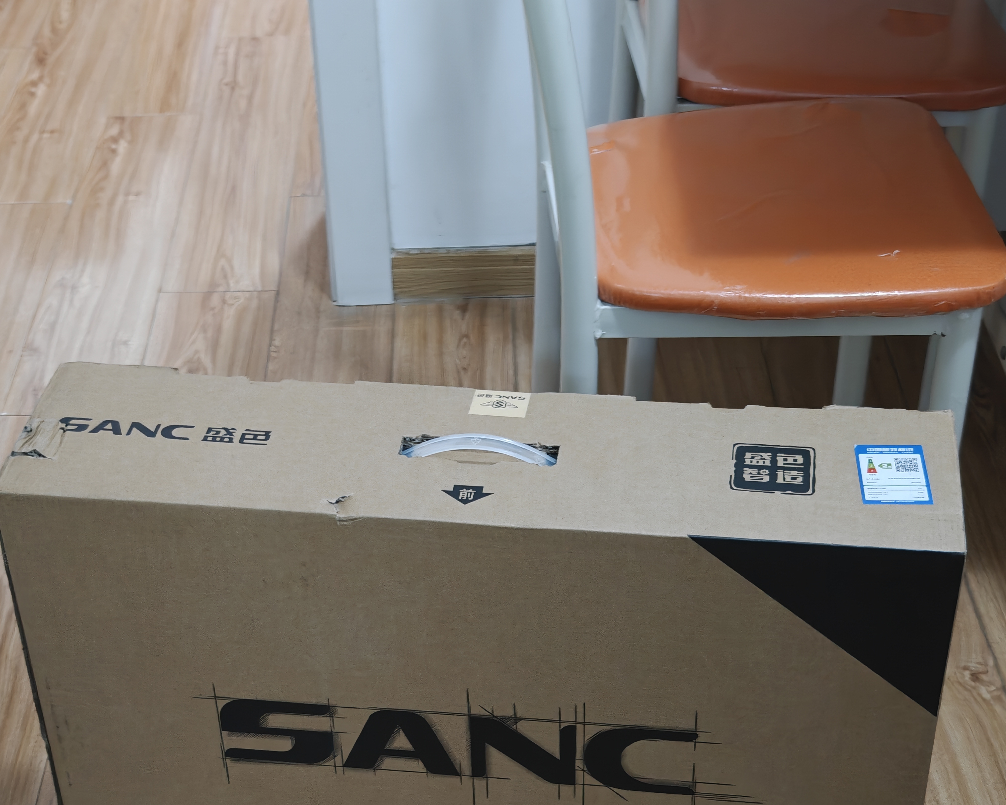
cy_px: 593
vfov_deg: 24.4
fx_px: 1846
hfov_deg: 30.5
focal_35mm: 62
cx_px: 497
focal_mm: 8.67
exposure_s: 1/33
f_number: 1.8
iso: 4000
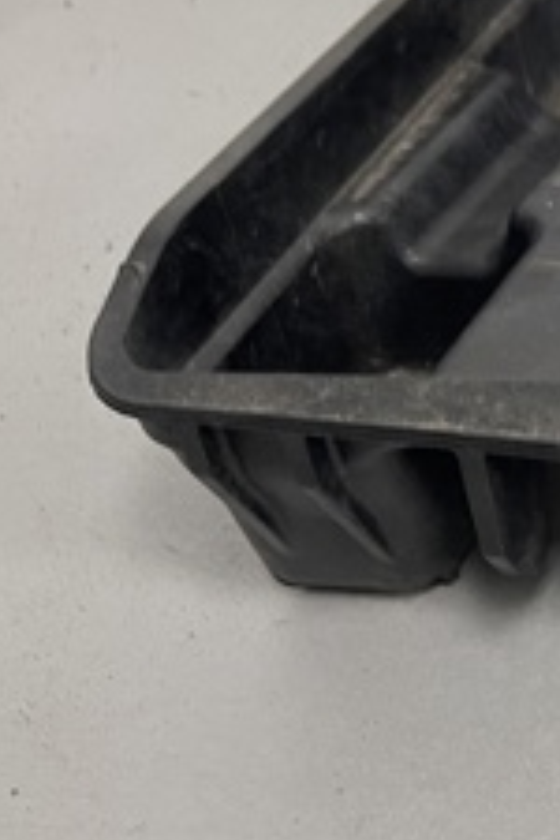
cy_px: 183
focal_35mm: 74
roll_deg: -2.7
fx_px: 1727
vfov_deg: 26.9
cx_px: 1165
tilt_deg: -33.3
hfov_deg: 14.7
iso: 125
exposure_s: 1/50
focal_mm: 5.1
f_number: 1.6
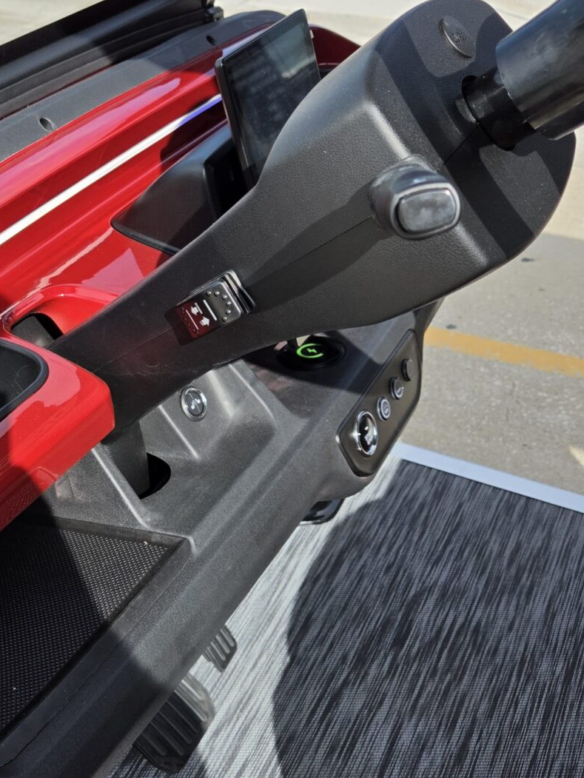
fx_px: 944
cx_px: 75
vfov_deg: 44.8
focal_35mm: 42
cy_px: 404
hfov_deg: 32.9
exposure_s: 1/3768
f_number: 1.8
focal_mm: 5.4
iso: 80
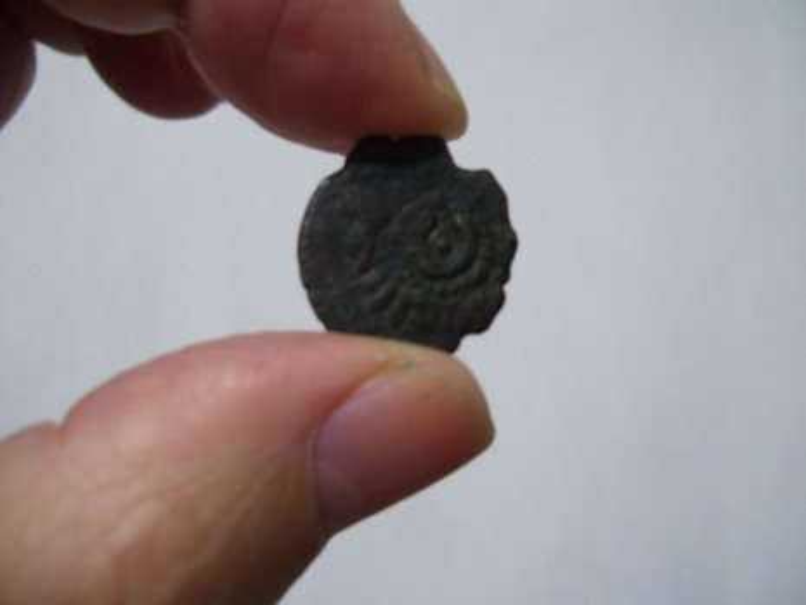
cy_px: 302
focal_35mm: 37
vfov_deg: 38.7
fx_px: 862
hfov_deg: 50.1
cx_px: 403
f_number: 2.7
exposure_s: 1/15
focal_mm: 6
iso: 160
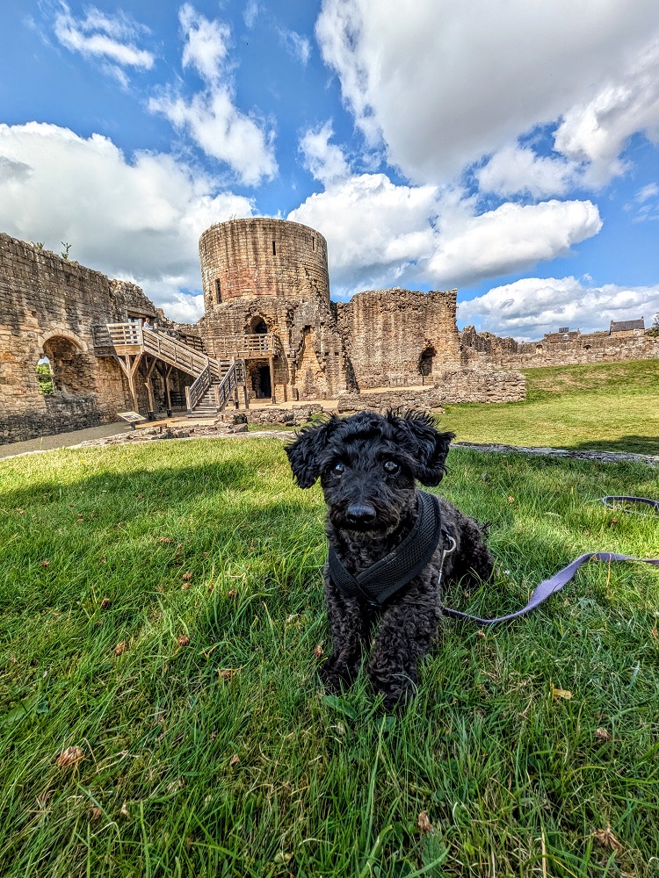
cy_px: 439
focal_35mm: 14
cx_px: 330
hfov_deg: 85.7
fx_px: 355
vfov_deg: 102.1
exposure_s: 1/1751
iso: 48
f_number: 2.2
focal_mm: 1.83
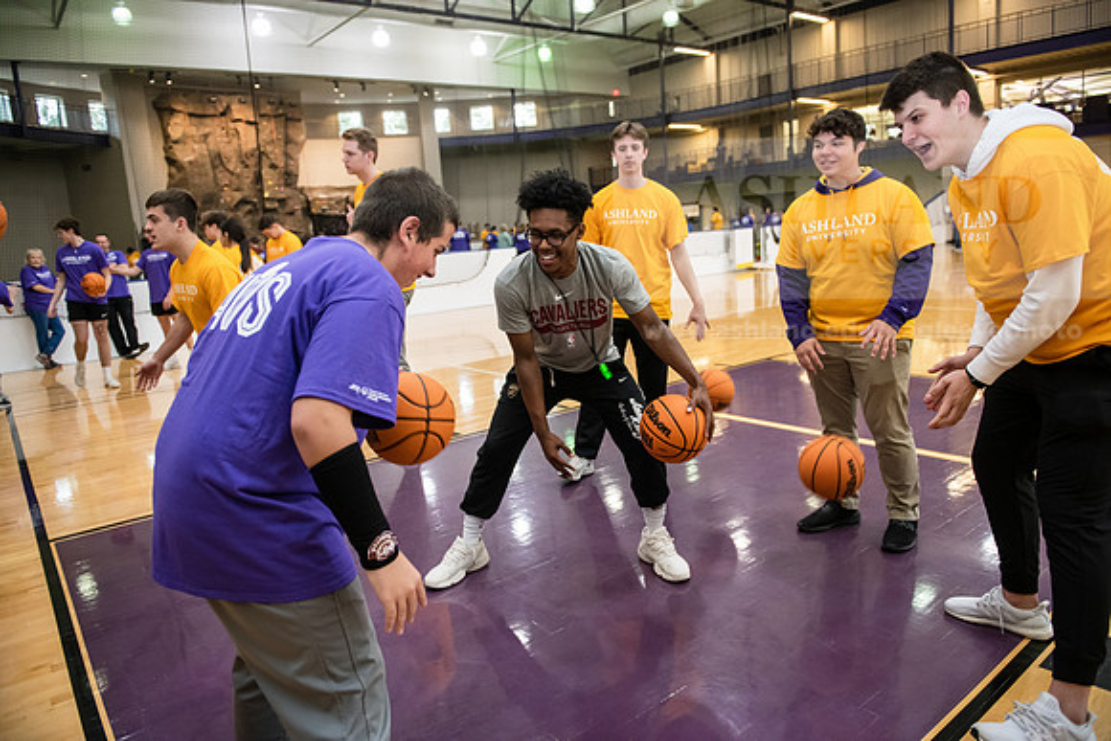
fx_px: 741
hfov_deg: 73.7
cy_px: 370
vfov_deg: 53.2
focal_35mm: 24
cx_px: 556
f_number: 3.2
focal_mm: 24
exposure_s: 1/160
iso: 2000
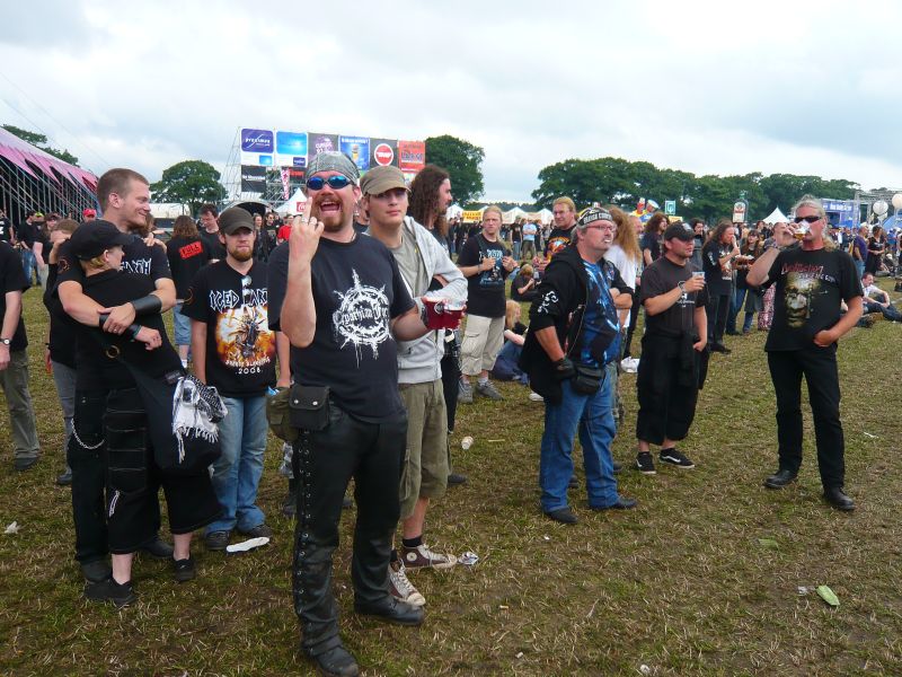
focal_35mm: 28
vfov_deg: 49.7
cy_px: 338
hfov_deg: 63.4
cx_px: 451
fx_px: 730
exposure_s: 1/400
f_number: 2.8
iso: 100
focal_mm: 4.6
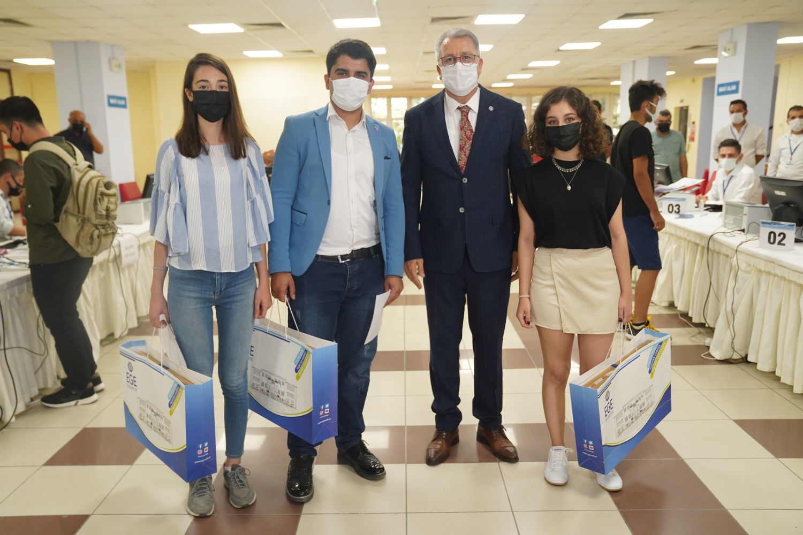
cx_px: 402
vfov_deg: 43.6
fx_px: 669
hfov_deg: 61.9
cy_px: 268
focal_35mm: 30
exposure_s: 1/200
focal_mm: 30
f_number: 3.5
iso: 3200
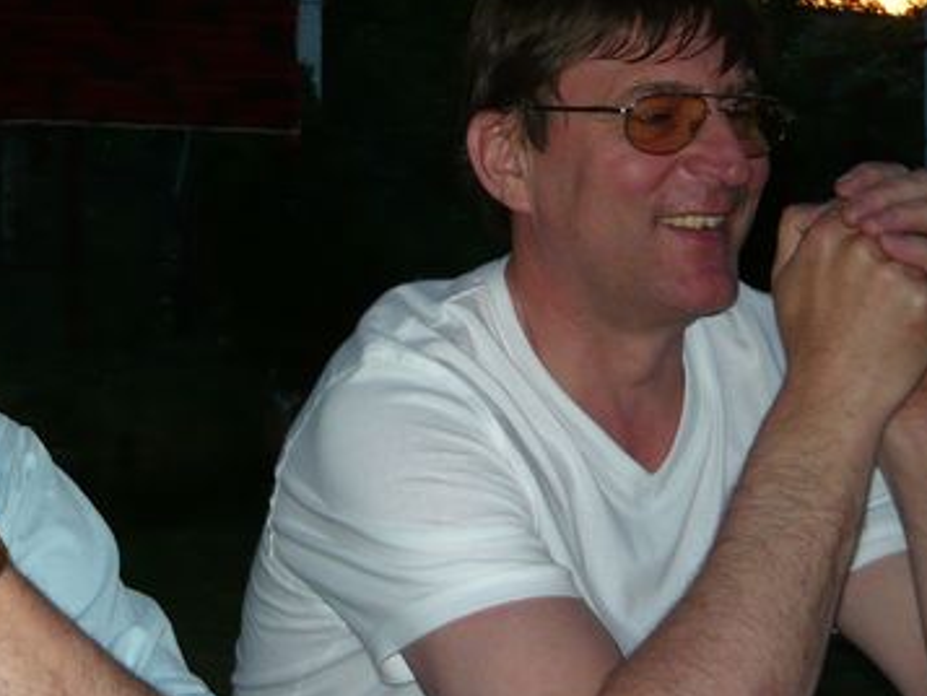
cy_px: 171
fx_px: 1982
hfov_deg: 25.5
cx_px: 93
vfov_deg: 19.8
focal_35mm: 74
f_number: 2.8
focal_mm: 5.5
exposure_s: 1/30
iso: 100
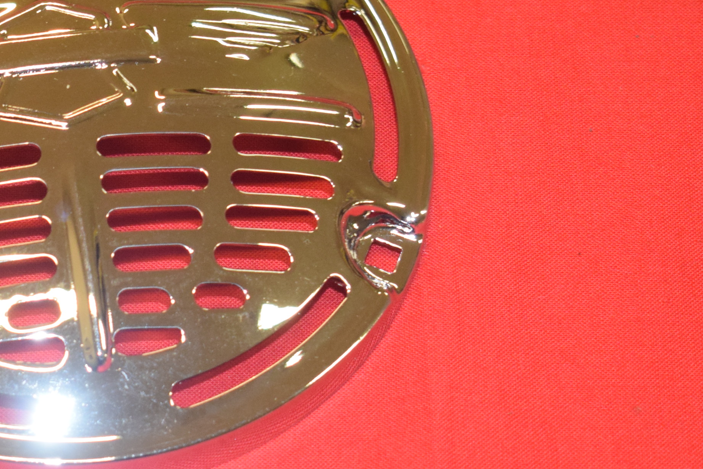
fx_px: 3437
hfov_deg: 11.6
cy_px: 121
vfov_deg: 7.8
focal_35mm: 176
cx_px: 70
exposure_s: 1/80
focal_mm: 48
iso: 1250
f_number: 5.3
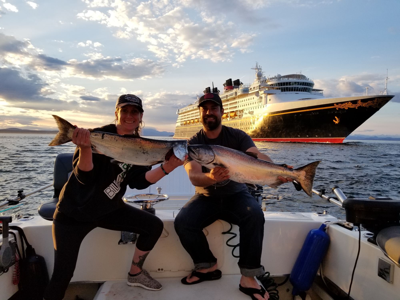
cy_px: 150
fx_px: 300
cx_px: 200
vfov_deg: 53.1
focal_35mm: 26
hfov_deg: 67.3
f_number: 1.7
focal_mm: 4.25
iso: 50
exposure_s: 1/622
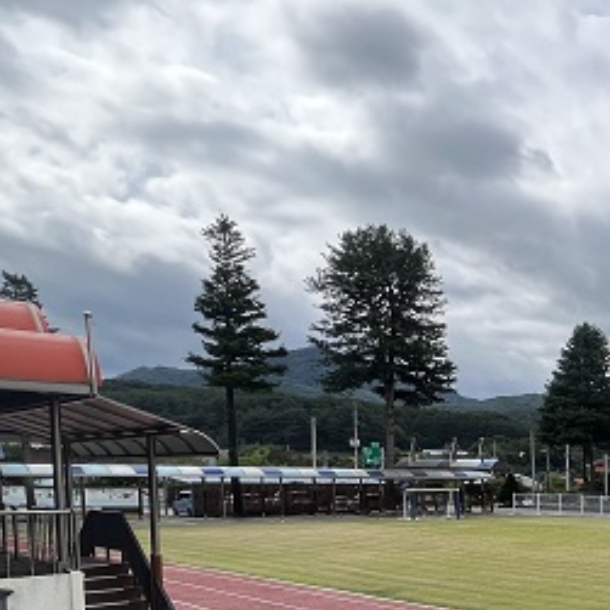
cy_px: 529
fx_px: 738
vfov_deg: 41.9
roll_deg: -0.4
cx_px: 825
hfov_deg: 31.9
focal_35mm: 37
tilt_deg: -4.4
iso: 32
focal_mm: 1.57
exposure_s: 1/1449
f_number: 1.8
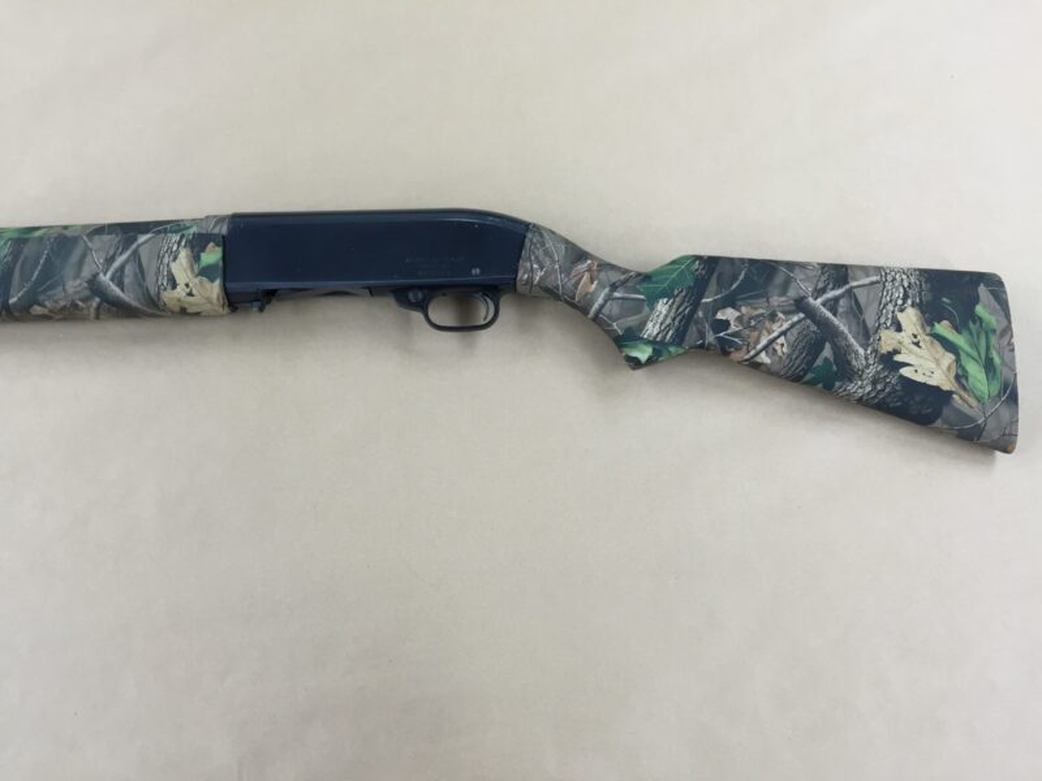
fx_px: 873
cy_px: 390
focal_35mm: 29
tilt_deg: -75.6
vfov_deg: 48.2
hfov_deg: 61.7
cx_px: 521
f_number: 2.2
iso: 40
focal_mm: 4.15
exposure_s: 1/33
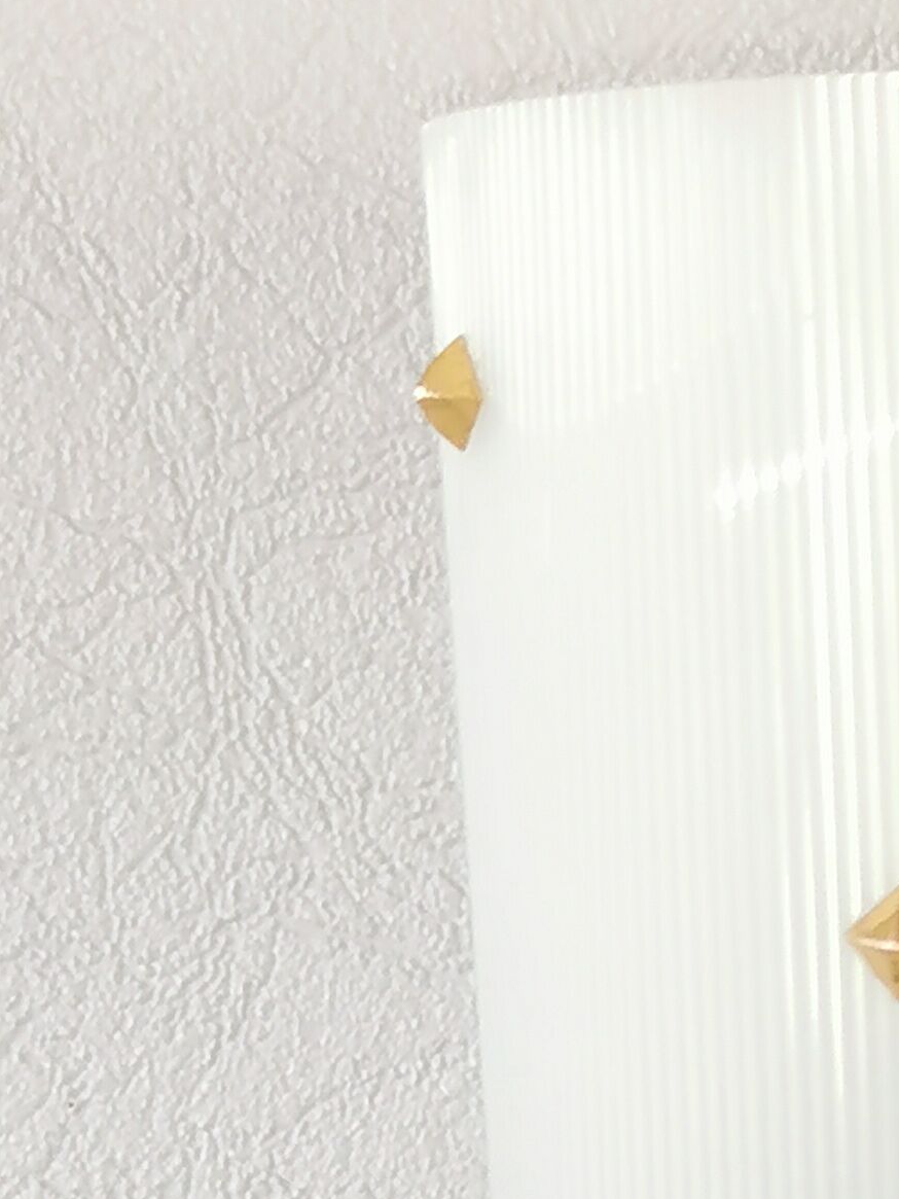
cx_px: 1110
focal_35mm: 144
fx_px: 4985
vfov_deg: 13.5
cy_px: 1294
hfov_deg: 10.1
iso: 100
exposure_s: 1/50
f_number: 1.8
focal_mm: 5.58
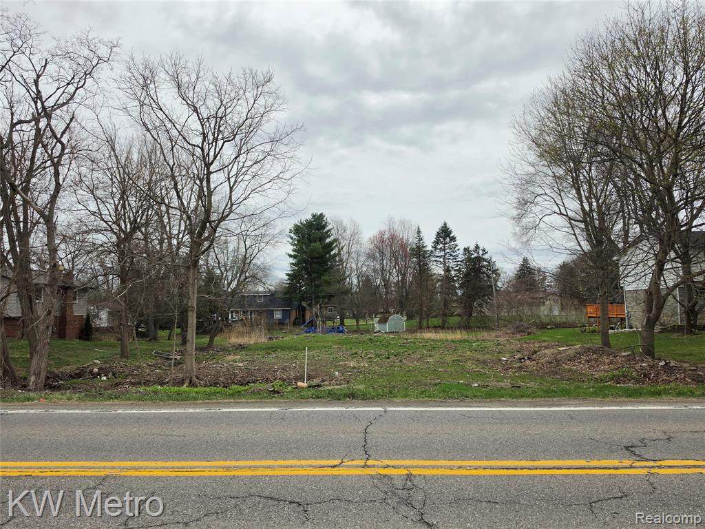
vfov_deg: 58.9
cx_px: 352
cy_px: 264
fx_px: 468
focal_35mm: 23
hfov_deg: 73.9
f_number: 1.4
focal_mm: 6.5
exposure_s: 1/7939
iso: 50
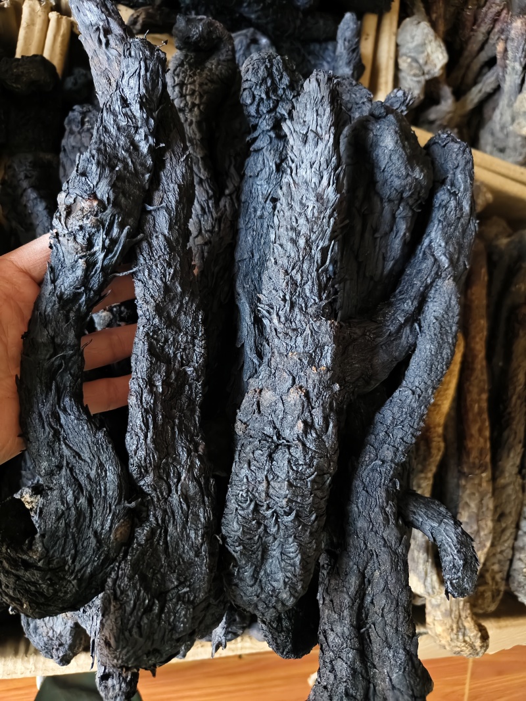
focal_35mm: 23
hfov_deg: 58.9
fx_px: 466
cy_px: 350
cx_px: 263
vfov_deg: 73.9
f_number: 1.88
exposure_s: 1/152
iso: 5191
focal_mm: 5.56
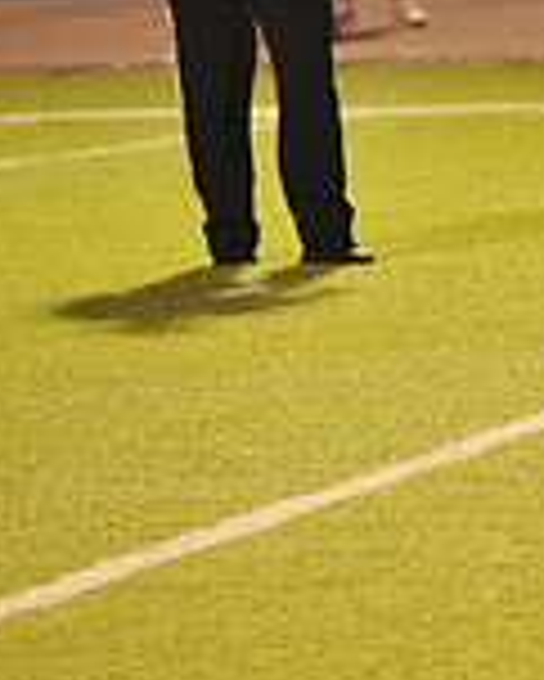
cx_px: 1268
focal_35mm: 719
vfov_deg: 2.7
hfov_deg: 2.1
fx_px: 14456
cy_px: 140
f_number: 5.6
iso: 5000
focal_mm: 200
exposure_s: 1/200
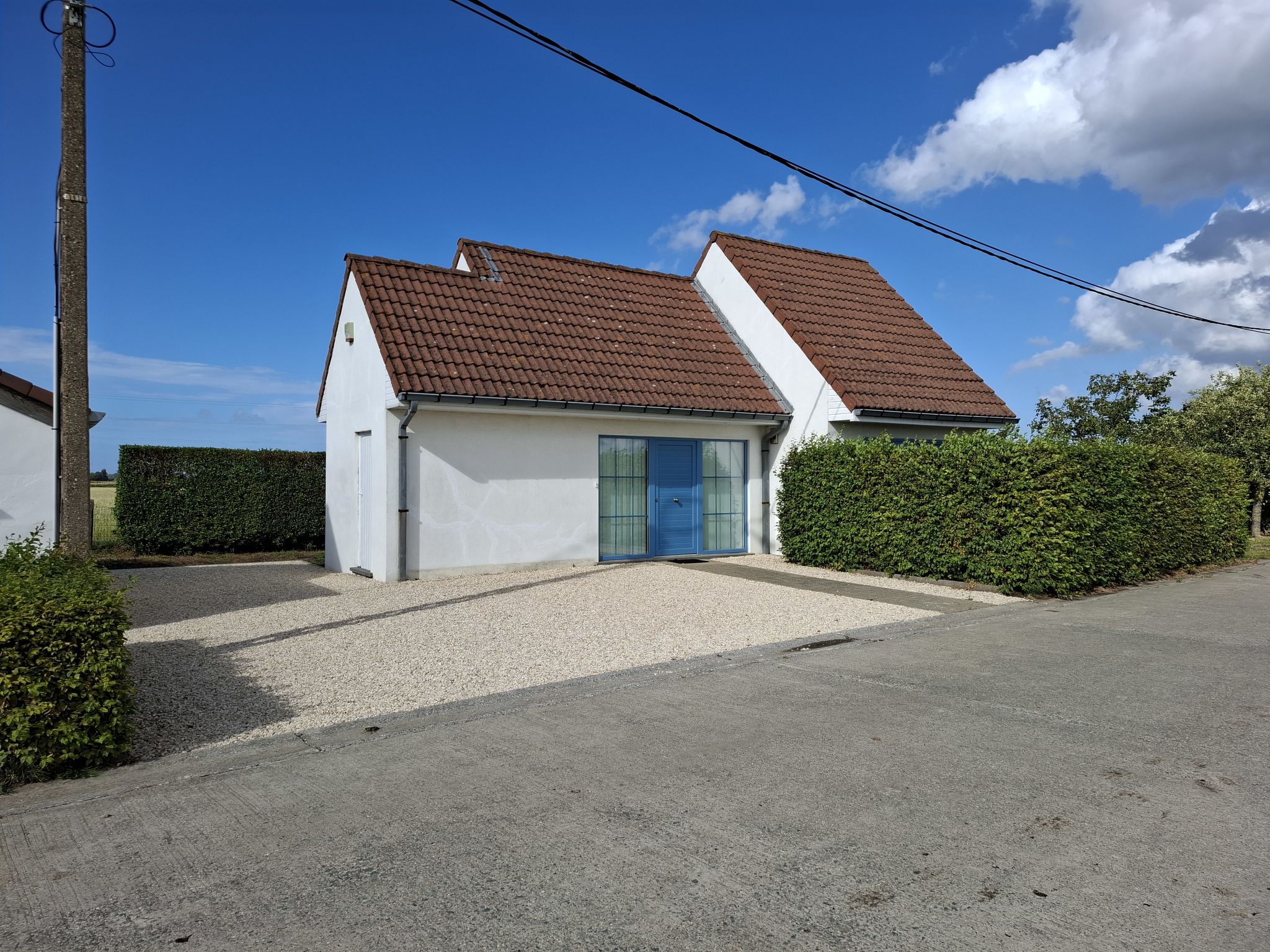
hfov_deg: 73.9
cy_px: 476
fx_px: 844
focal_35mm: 23
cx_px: 635
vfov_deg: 58.9
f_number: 1.8
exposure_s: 1/2028
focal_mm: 5.54
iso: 50
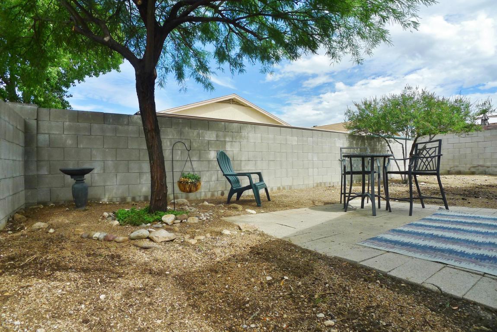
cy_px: 166
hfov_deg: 73.7
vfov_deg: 53.1
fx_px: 331
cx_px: 248
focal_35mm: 24
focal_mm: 5.1
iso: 80
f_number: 4
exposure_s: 1/640
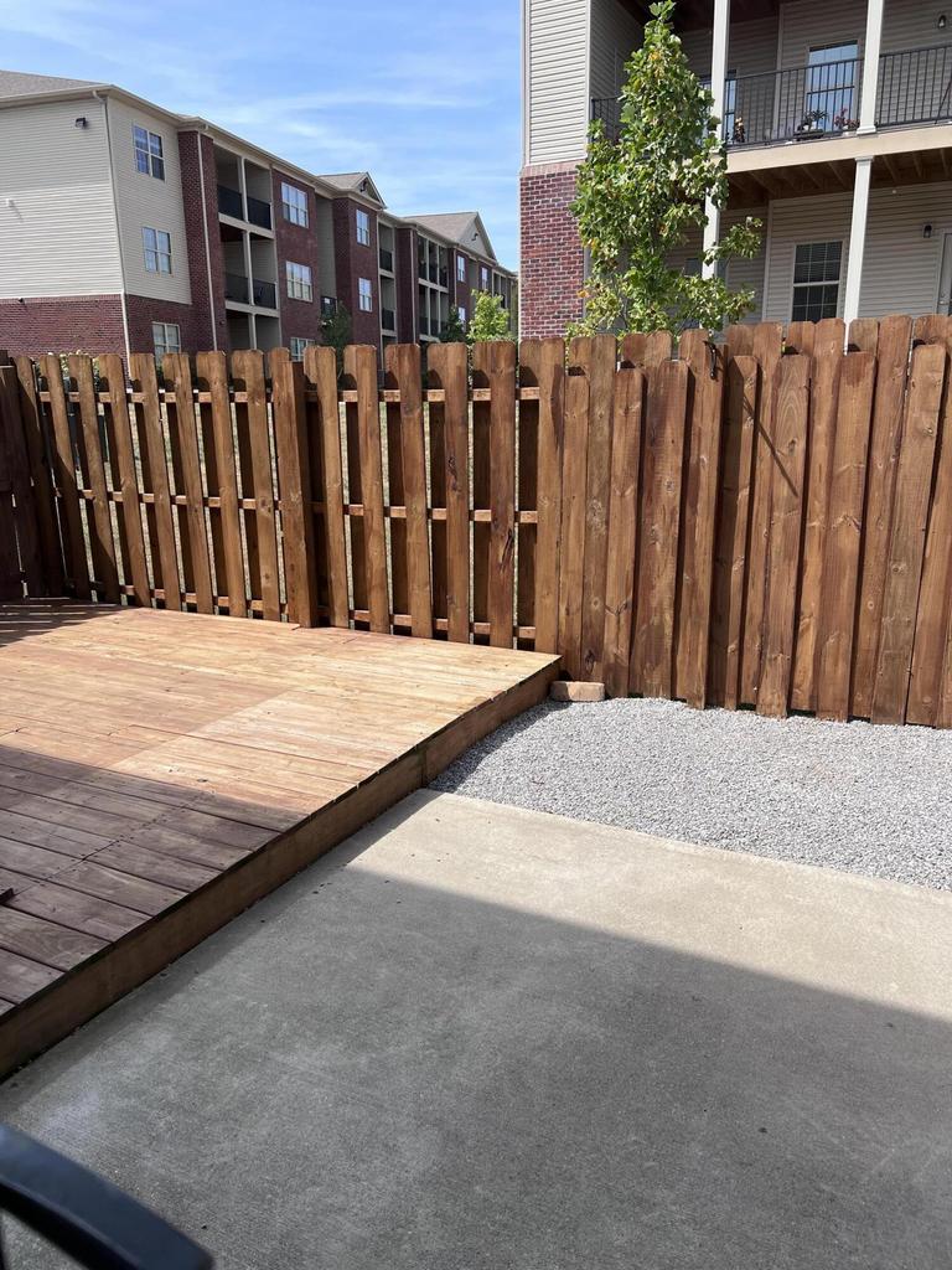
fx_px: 953
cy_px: 635
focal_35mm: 26
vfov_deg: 67.3
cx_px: 476
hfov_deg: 53.1
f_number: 1.5
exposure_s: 1/2404
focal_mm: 5.7
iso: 50
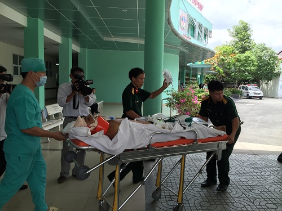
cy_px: 106
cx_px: 141
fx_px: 236
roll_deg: -3.3
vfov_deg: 48.2
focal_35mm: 29
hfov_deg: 61.7
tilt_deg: -6.7
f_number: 2.2
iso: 32
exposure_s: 1/353
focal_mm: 4.15
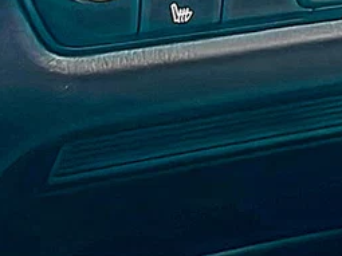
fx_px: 1057
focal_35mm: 107
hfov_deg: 18.0
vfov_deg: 13.3
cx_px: 338
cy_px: -93
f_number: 1.78
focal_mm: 6.86
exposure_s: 1/40
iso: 320
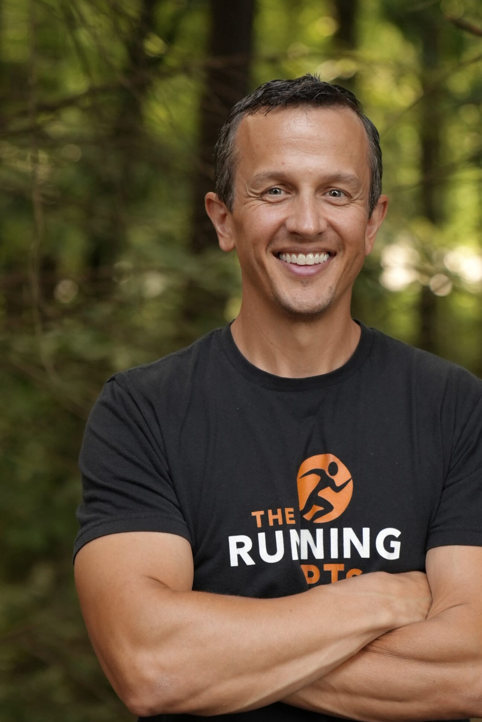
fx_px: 1845
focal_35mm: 92
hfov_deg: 14.9
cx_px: 300
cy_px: 455
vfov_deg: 22.1
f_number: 2.8
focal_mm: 70
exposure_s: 1/320
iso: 2000
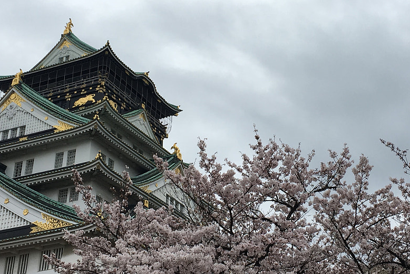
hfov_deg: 32.3
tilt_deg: +29.1
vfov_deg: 21.9
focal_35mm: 62
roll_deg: +0.5
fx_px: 706
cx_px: 239
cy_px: 120
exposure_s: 1/1570
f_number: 2.2
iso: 25
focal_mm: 4.15
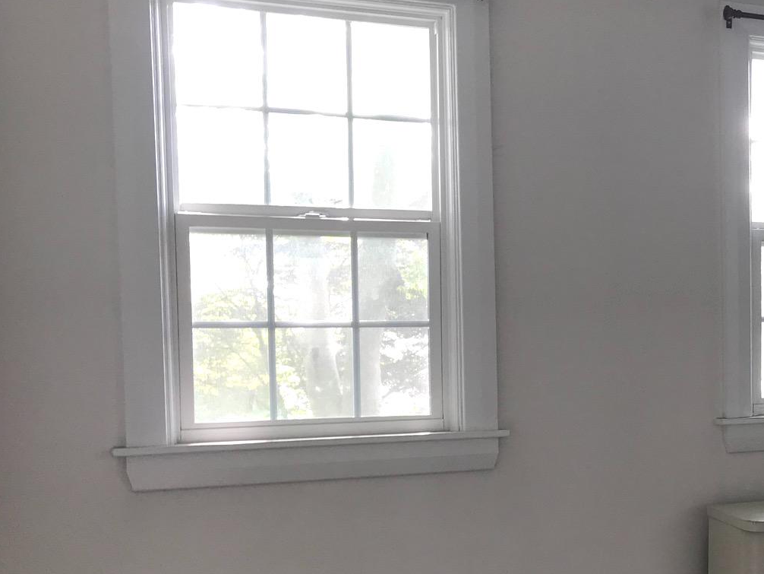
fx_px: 1258
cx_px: 774
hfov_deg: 31.1
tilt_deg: -3.5
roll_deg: +0.5
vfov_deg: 25.5
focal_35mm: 57
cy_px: 398
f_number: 1.8
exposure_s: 1/40
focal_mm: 3.99
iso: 25
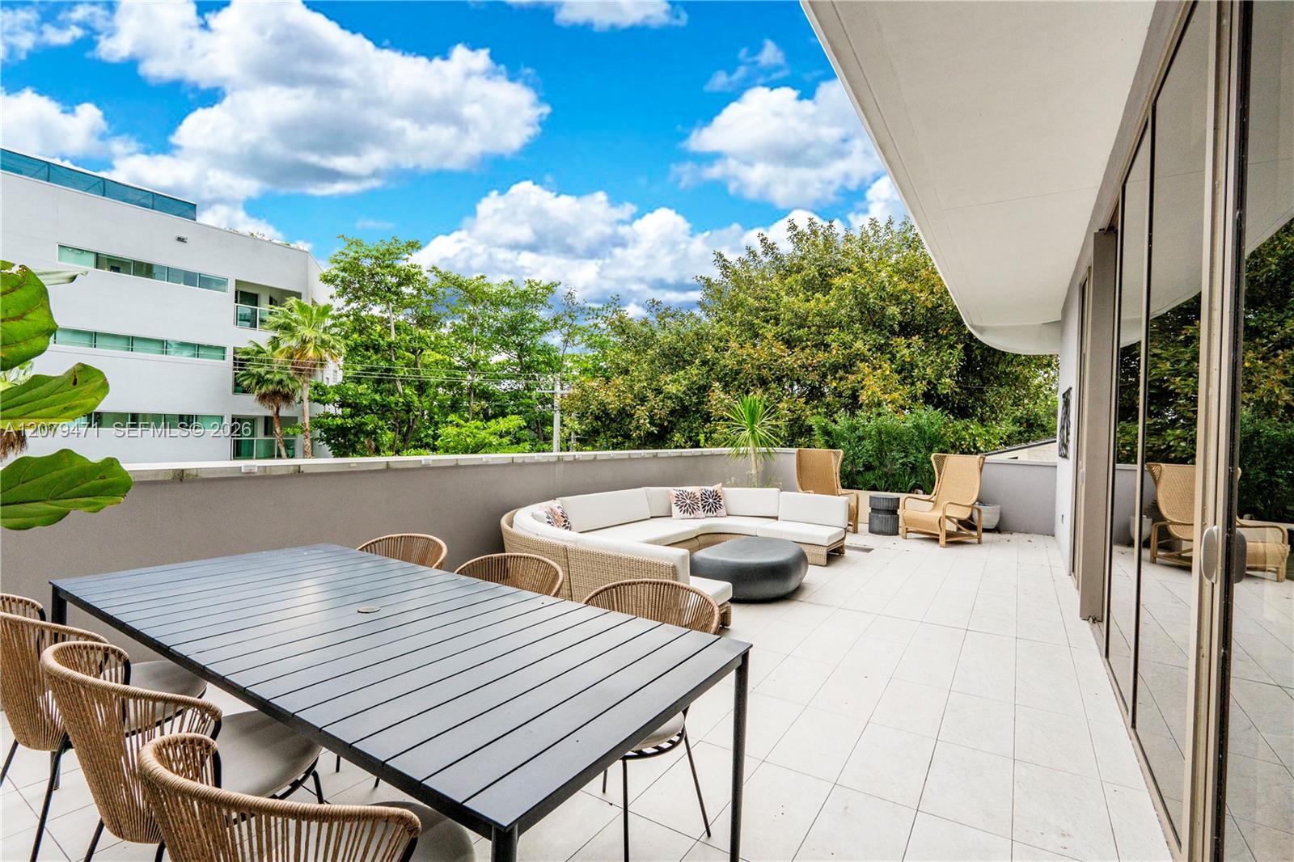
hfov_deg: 95.0
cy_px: 431
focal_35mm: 16
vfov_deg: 72.0
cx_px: 647
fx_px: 593
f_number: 8
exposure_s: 1/640
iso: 250
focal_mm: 11
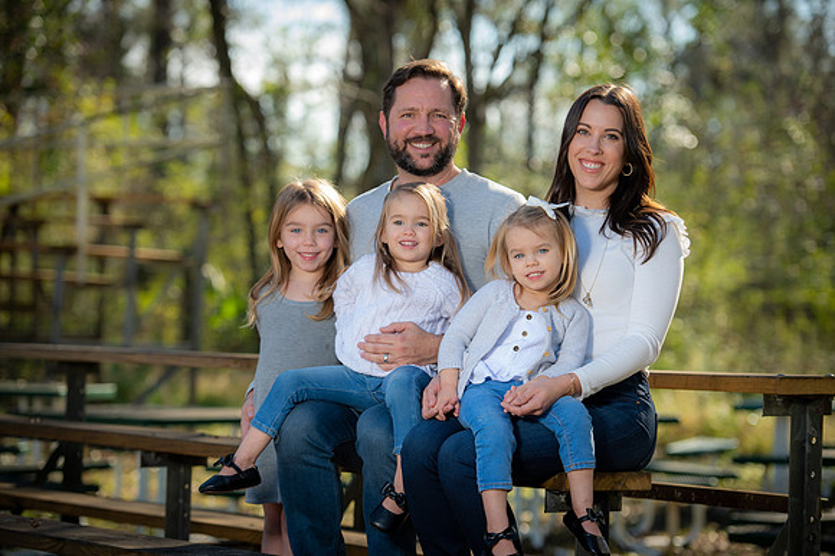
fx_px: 2689
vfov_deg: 11.8
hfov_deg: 17.7
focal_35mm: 116
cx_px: 418
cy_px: 278
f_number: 3.5
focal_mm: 116
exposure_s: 1/250
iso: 100
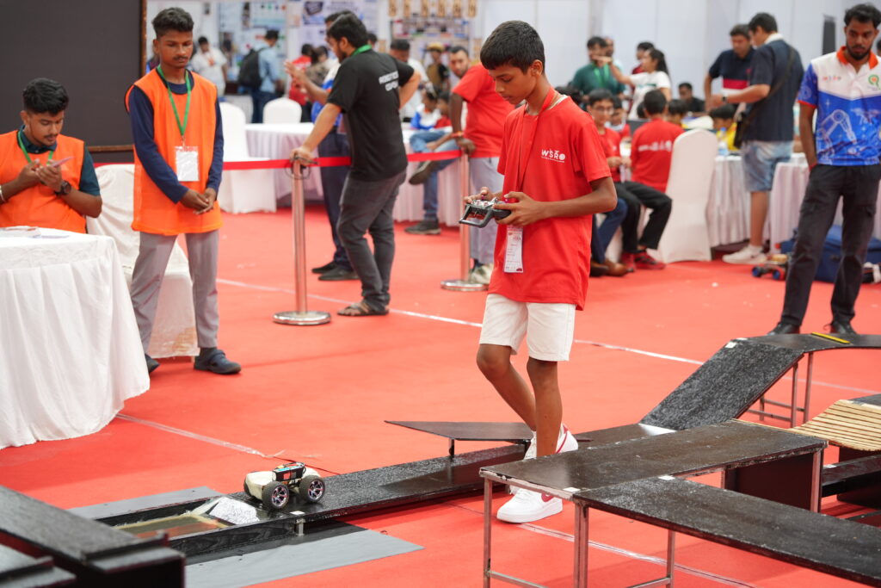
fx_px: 1804
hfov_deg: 27.4
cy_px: 294
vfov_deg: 18.5
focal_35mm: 74
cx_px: 440
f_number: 4
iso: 800
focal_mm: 73.7
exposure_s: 1/320
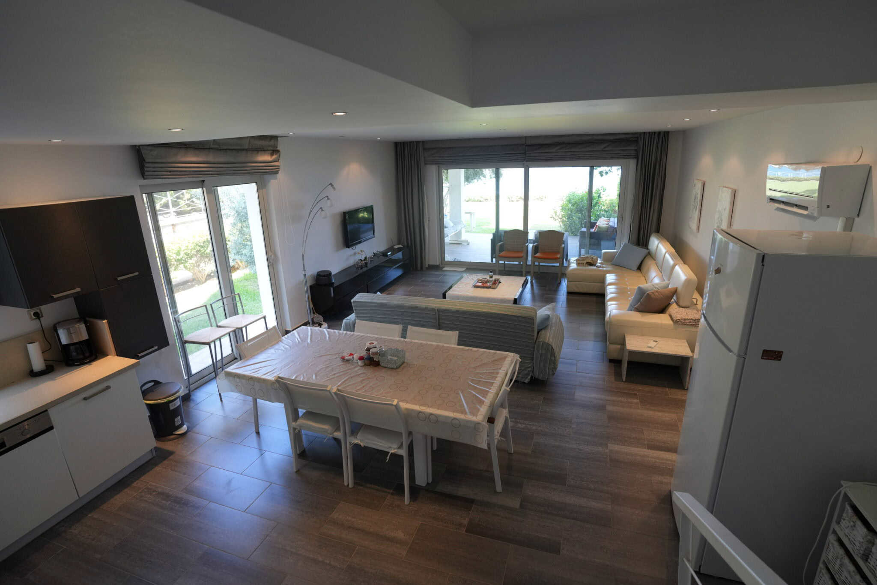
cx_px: 438
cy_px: 292
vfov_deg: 67.4
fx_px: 438
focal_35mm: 18
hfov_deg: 90.0
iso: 1000
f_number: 4
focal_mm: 18
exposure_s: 1/160
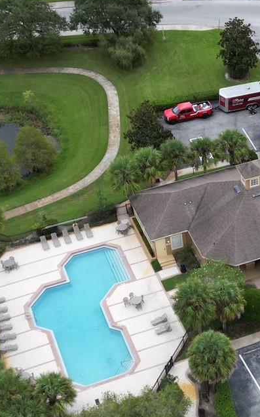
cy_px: 311
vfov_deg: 31.5
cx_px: 267
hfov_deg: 19.6
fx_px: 726
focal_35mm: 64
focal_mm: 6.72
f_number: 1.7
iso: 100
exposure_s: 1/1000
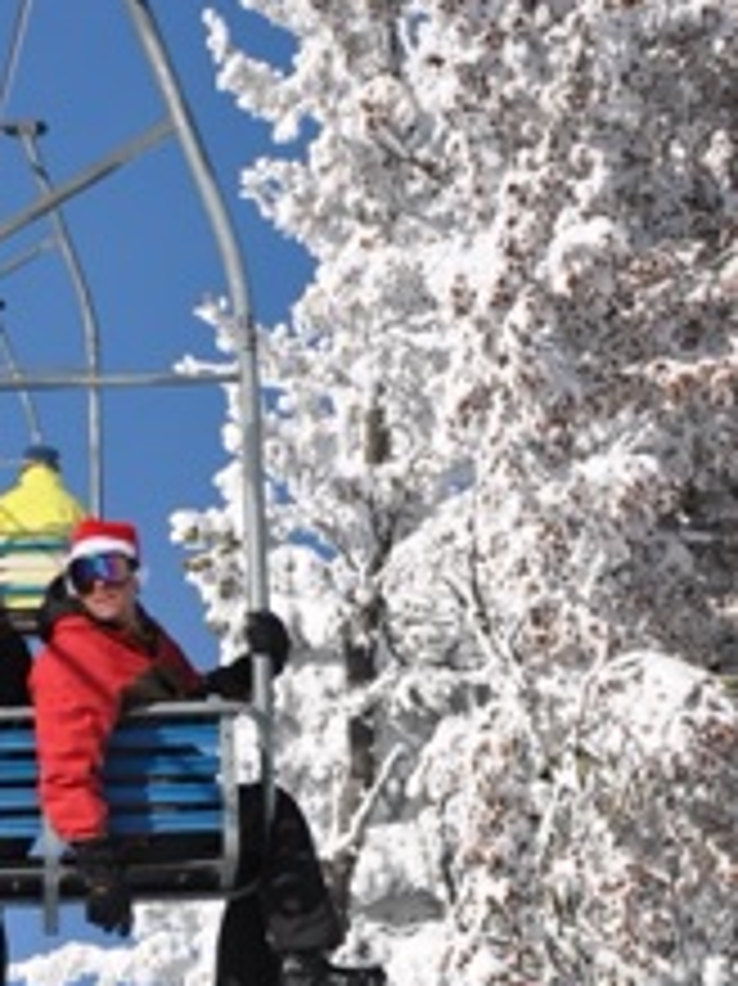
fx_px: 9448
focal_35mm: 332
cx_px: 288
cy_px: 592
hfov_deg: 4.5
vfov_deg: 6.0
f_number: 8
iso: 200
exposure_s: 1/1000
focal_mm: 105
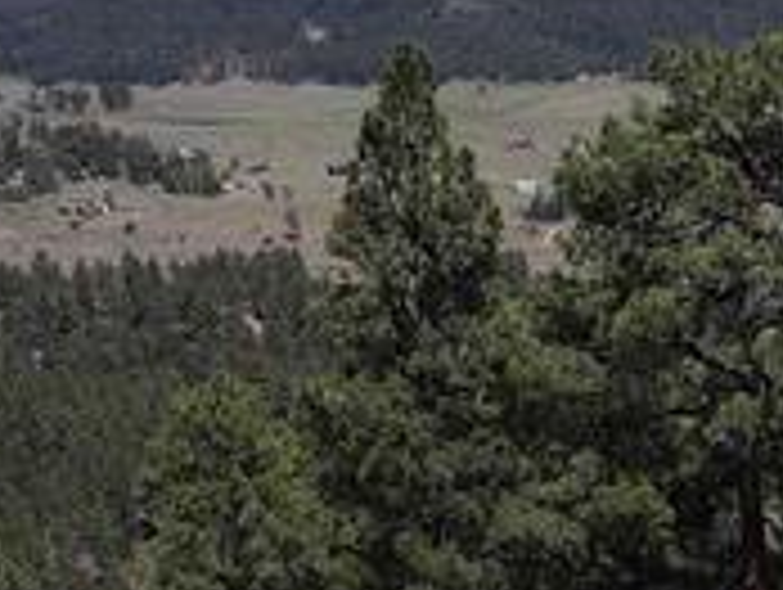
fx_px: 3194
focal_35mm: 141
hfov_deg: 13.4
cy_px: 1022
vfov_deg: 10.0
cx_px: 1080
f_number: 2.8
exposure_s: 1/1250
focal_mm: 4.5
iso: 100
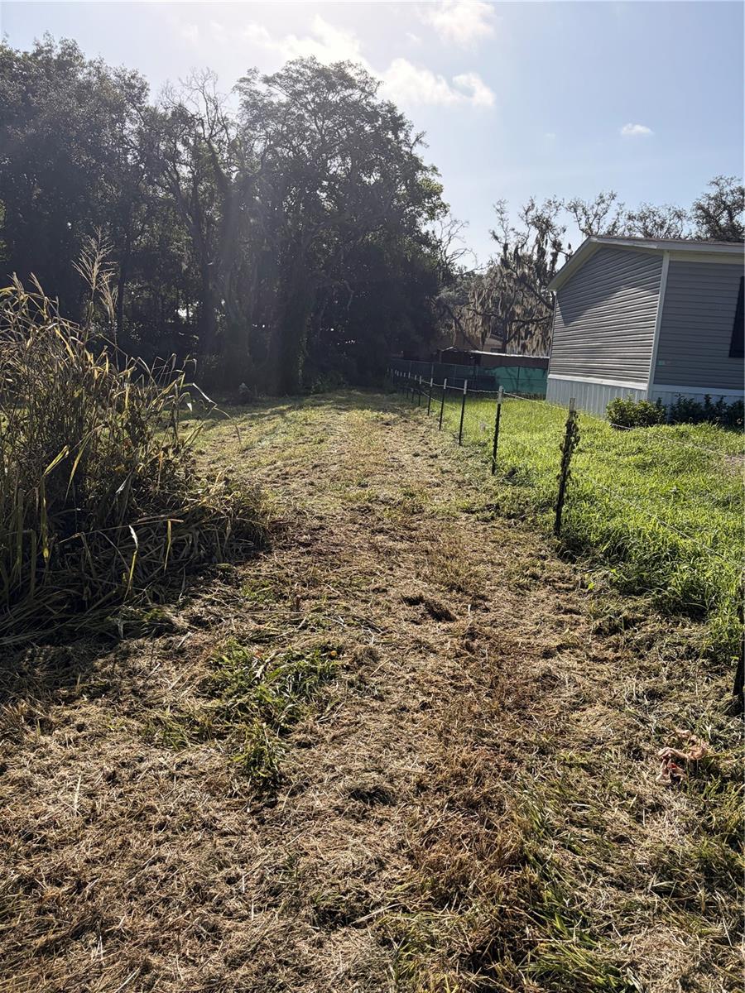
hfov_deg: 53.1
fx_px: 746
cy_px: 496
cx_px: 372
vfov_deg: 67.3
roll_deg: -0.8
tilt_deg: -10.4
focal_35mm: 26
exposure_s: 1/3831
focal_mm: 5.96
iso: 64
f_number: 1.6
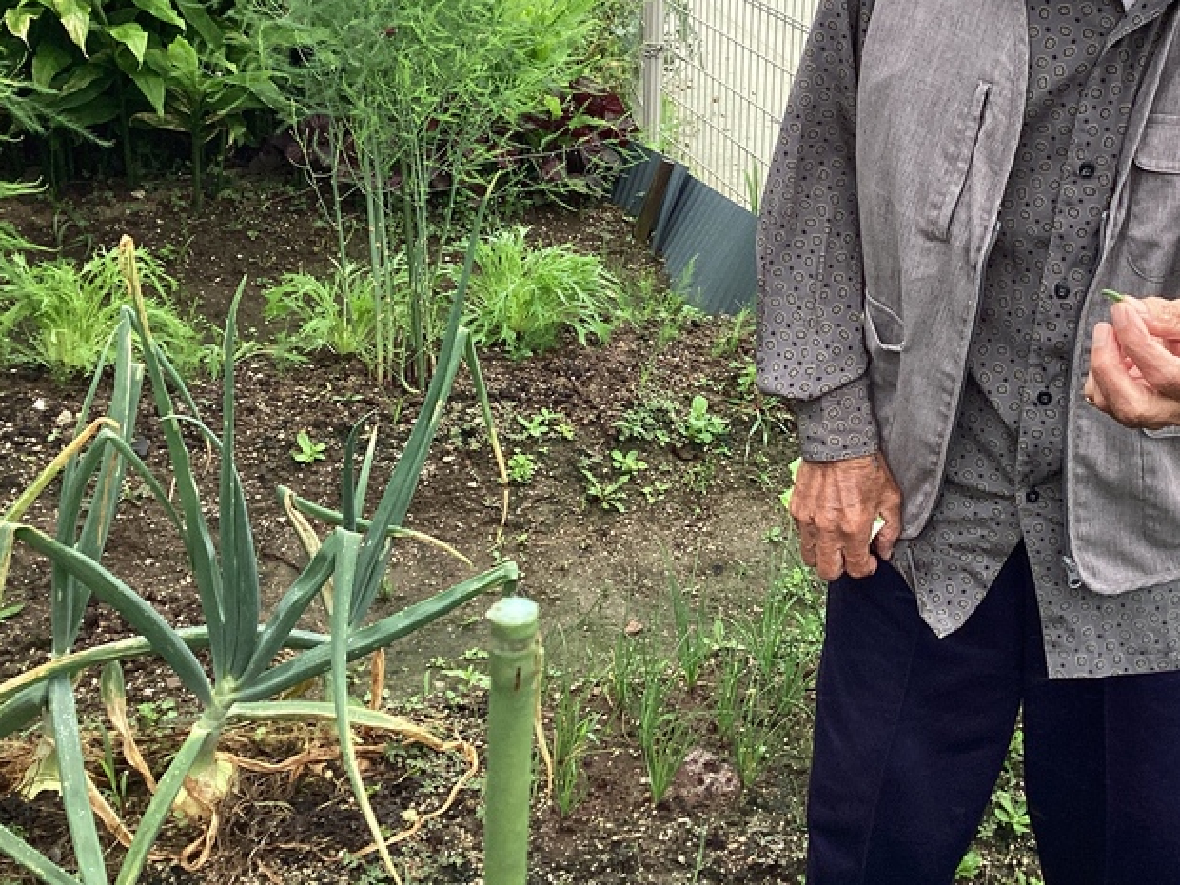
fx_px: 1704
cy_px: 255
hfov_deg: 37.4
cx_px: 870
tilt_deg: -19.4
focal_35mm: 50
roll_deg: -3.0
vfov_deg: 28.8
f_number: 2.4
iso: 25
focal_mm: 3.3
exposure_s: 1/339
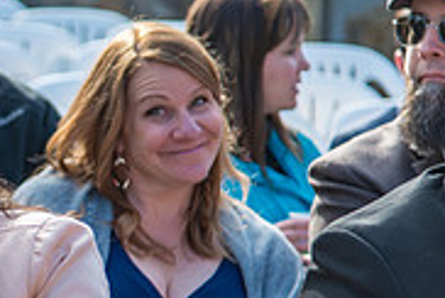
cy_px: 289
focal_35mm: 261
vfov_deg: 5.3
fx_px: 3231
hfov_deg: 7.7
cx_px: -247
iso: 64
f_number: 4
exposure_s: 1/200
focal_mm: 82
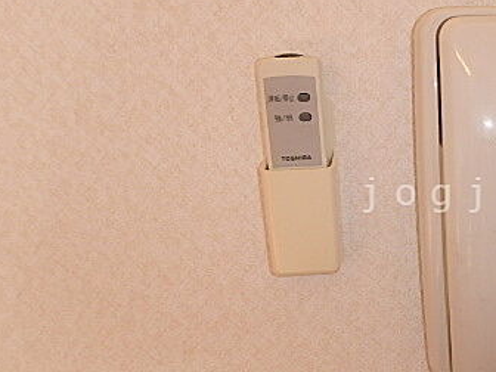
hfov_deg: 42.2
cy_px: 195
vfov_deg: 36.0
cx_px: 464
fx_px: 573
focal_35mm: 40
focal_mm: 3.7
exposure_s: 1/60
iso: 160
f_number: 3.5
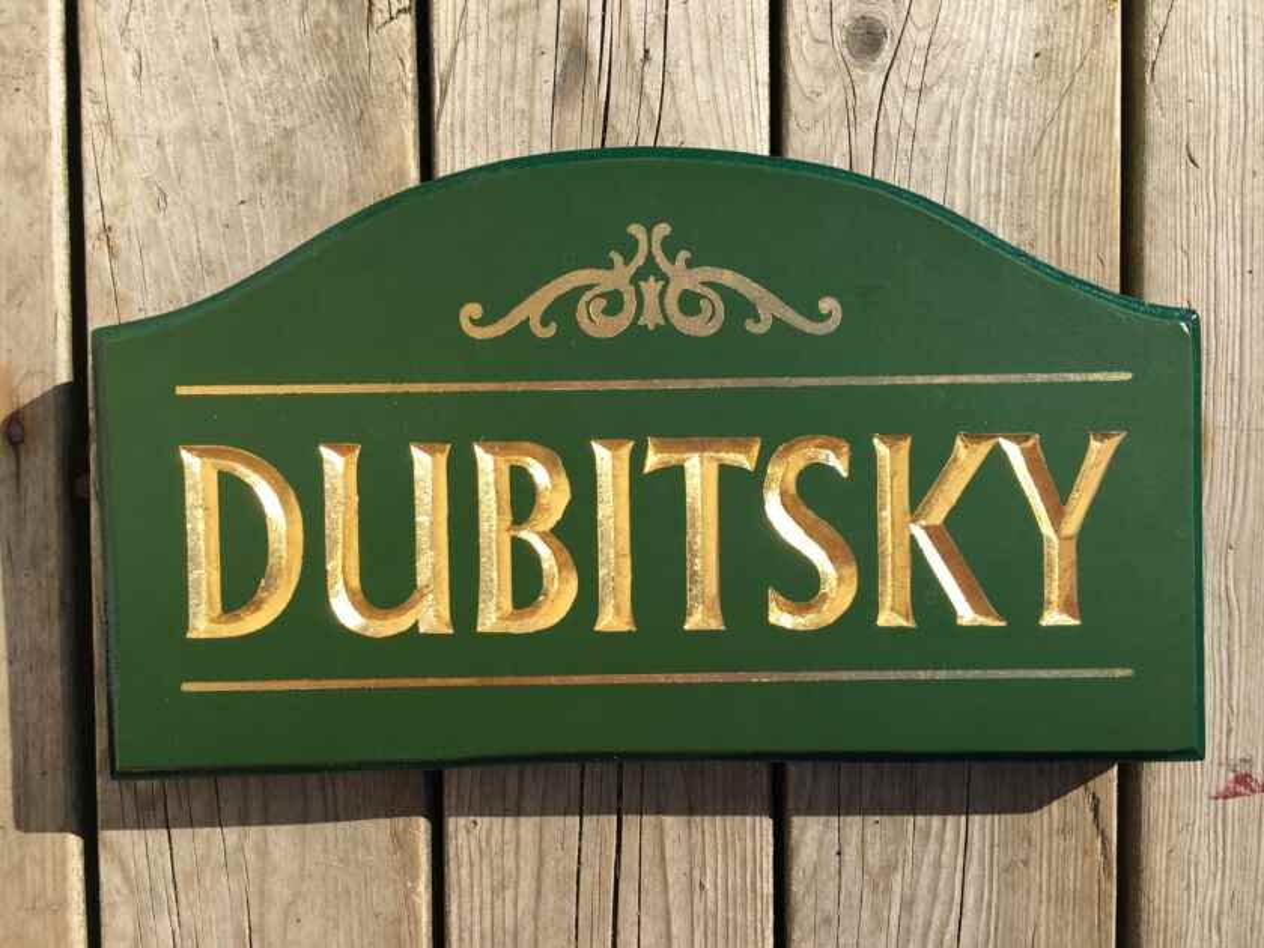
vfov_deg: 48.2
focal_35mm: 29
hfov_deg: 61.7
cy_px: 474
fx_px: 1059
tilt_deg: -87.6
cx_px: 632
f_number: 2.2
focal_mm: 4.15
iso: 25
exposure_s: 1/1261
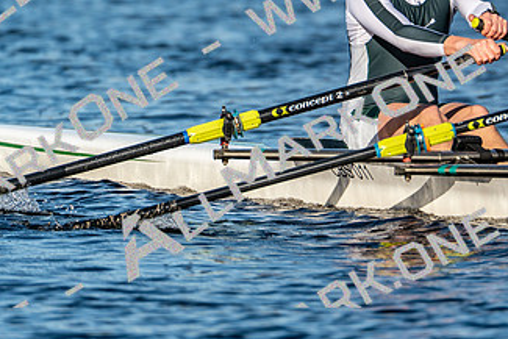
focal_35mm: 1071
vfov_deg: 1.3
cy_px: 40
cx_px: 439
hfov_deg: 1.9
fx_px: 15119
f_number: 6.3
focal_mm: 600
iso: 320
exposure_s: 1/2000
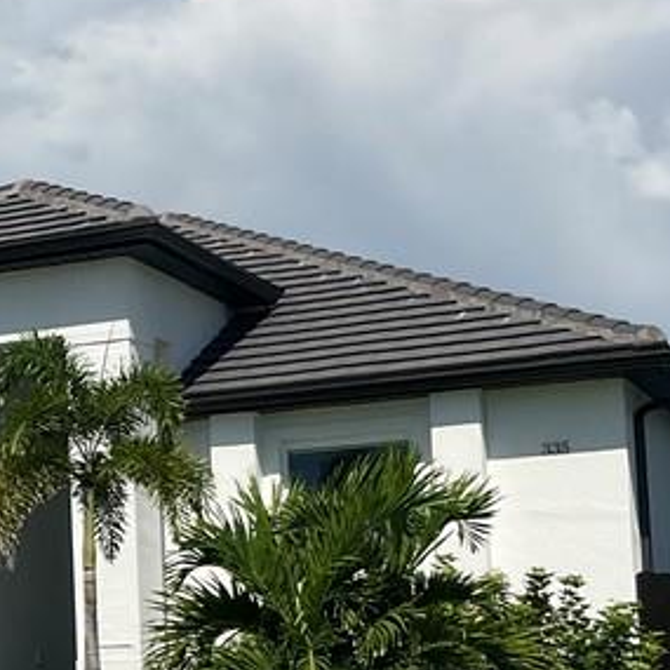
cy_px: 567
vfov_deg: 18.6
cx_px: -120
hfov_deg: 18.0
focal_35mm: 92
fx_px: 2015
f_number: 1.8
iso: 20
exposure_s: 1/3788
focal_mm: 3
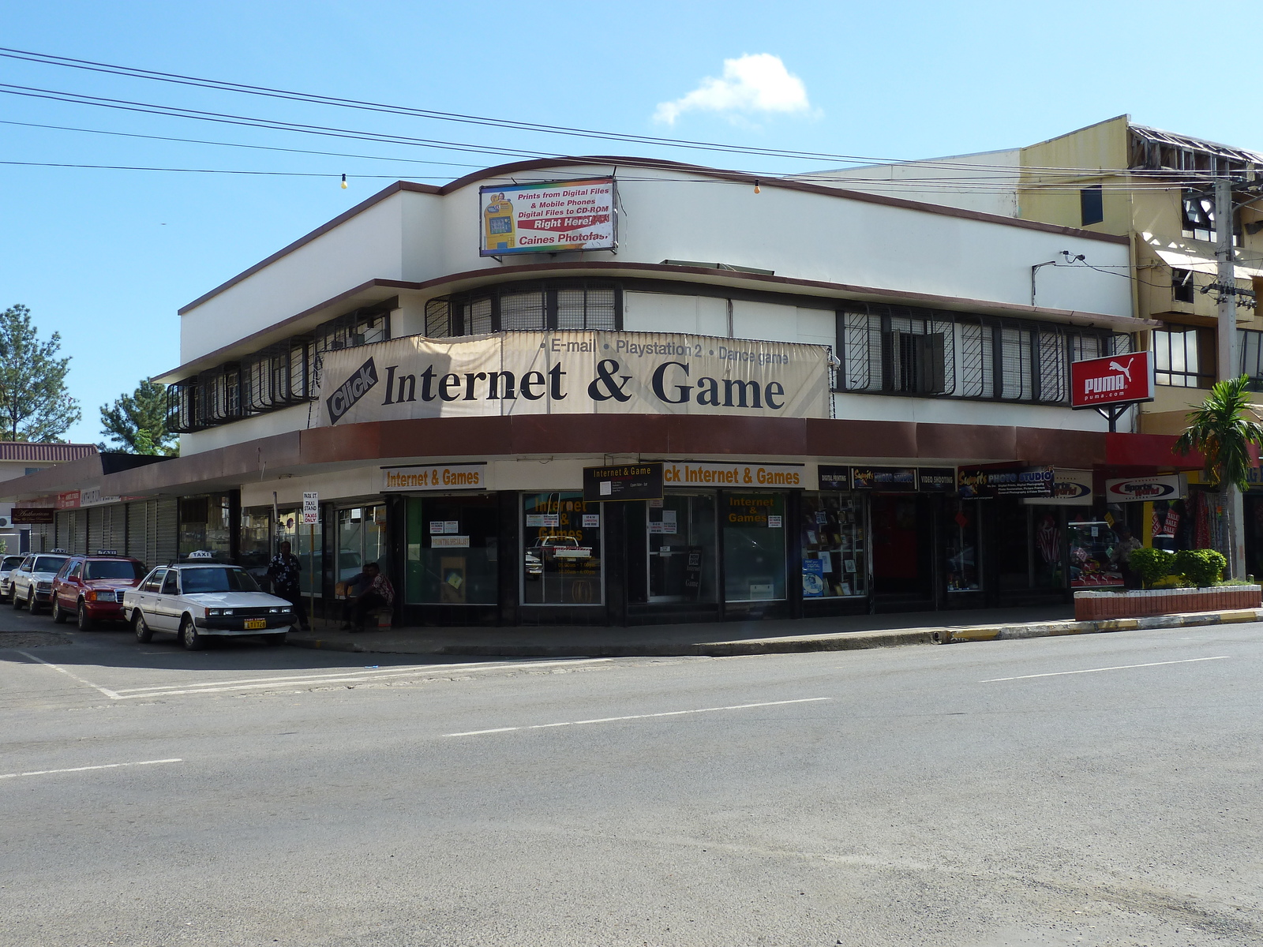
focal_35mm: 37
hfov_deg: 50.1
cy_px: 474
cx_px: 632
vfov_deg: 38.7
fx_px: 1350
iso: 80
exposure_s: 1/400
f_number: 4
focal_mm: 6.1
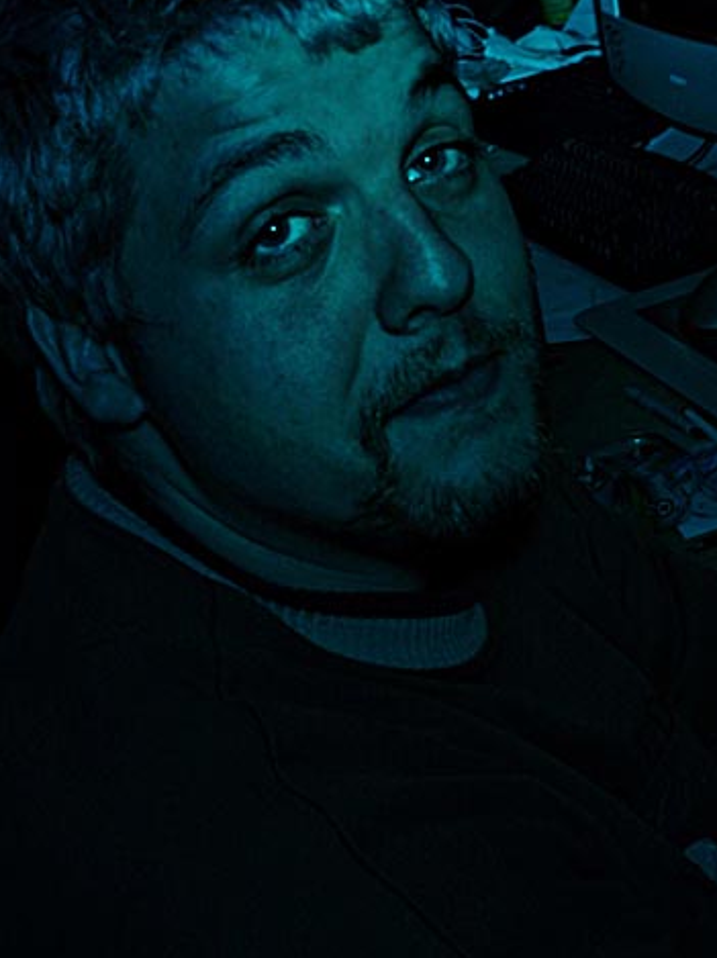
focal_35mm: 69
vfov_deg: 28.2
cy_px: 430
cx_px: 212
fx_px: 1908
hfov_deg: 21.2
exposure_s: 1/60
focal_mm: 28
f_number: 6.7
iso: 100
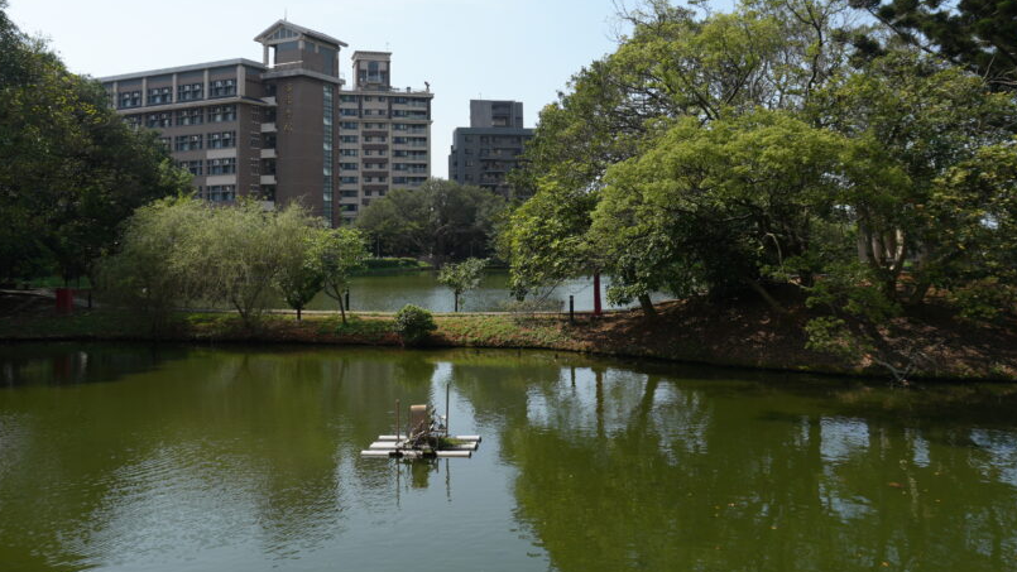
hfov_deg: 61.0
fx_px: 863
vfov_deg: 36.1
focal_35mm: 32
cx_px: 526
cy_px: 162
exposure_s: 1/640
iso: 100
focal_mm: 16
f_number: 4.5
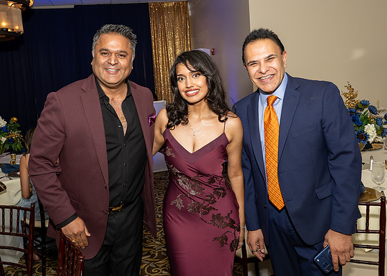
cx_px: 181
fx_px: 385
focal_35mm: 35
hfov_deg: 53.4
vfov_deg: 39.4
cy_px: 117
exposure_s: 1/250
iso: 640
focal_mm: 28
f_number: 7.1
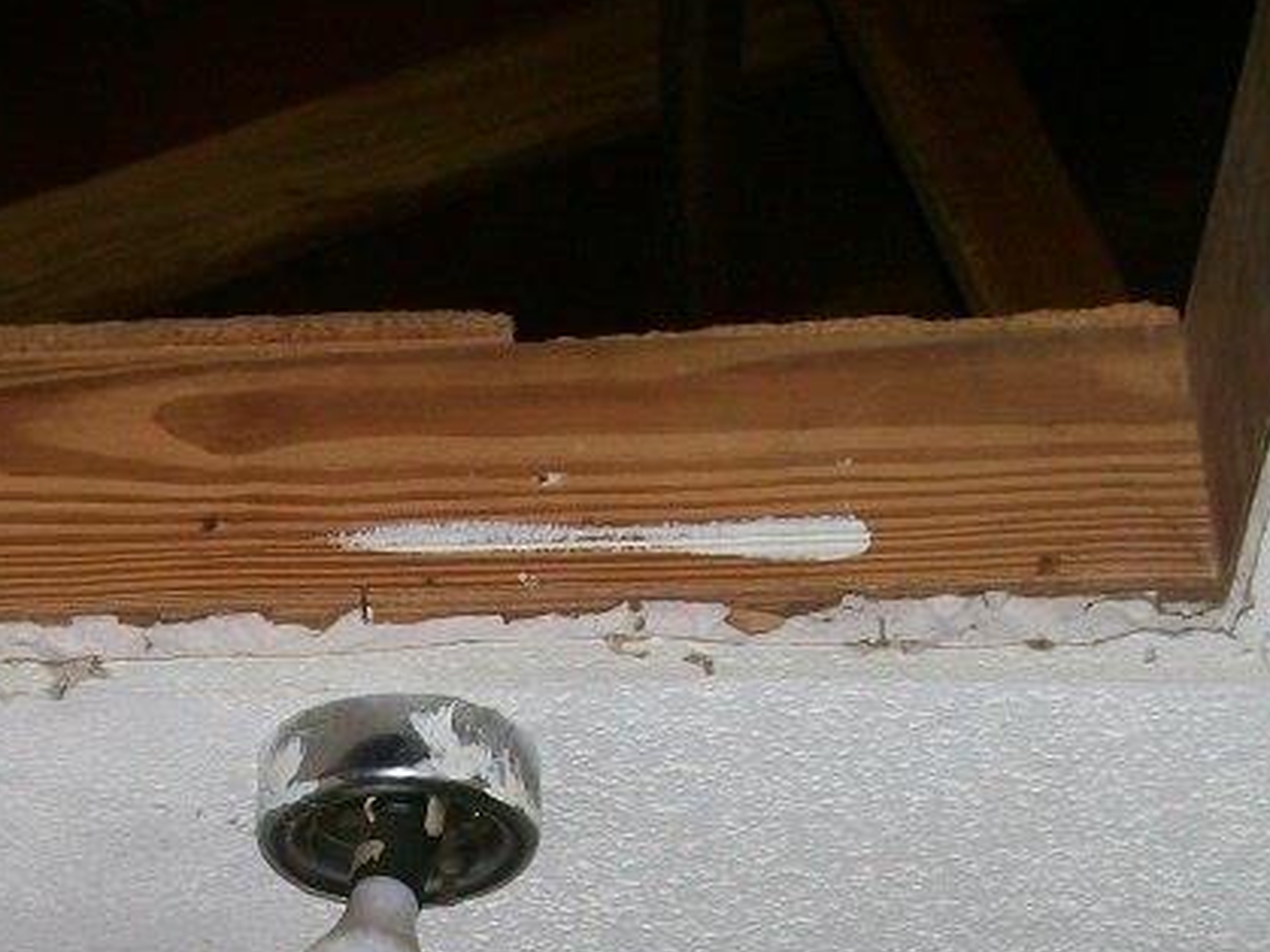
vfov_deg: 16.4
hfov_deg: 21.9
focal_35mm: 88
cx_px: 227
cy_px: 940
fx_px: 3228
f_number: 2.7
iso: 80
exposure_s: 1/64
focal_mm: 6
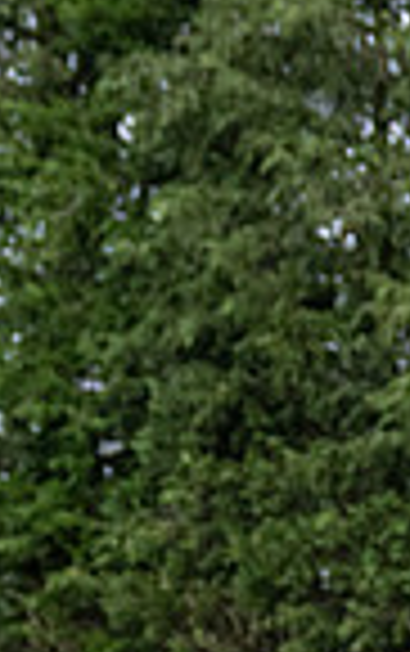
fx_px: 10000
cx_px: 806
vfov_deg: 3.7
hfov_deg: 2.3
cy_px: 1160
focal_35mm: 561
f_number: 4
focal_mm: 75
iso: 800
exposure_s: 1/1000
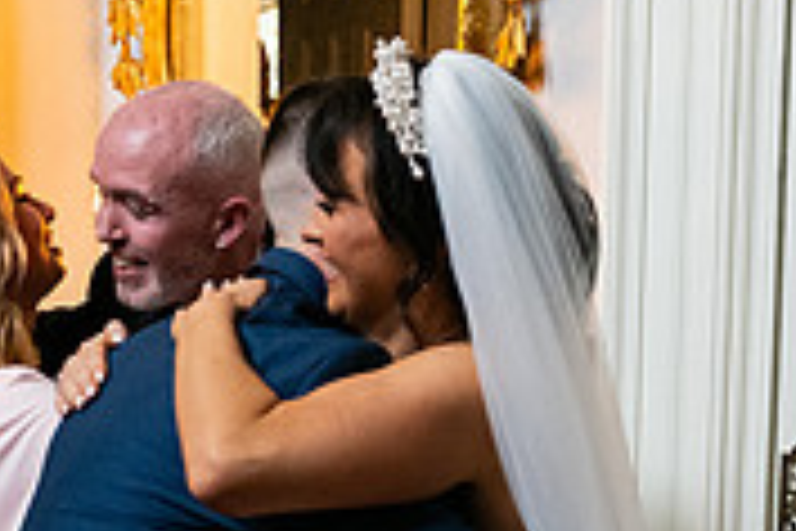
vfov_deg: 14.6
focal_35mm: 92
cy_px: 515
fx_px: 2034
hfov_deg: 22.1
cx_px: 445
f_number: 3.5
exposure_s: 1/160
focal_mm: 28
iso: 1600
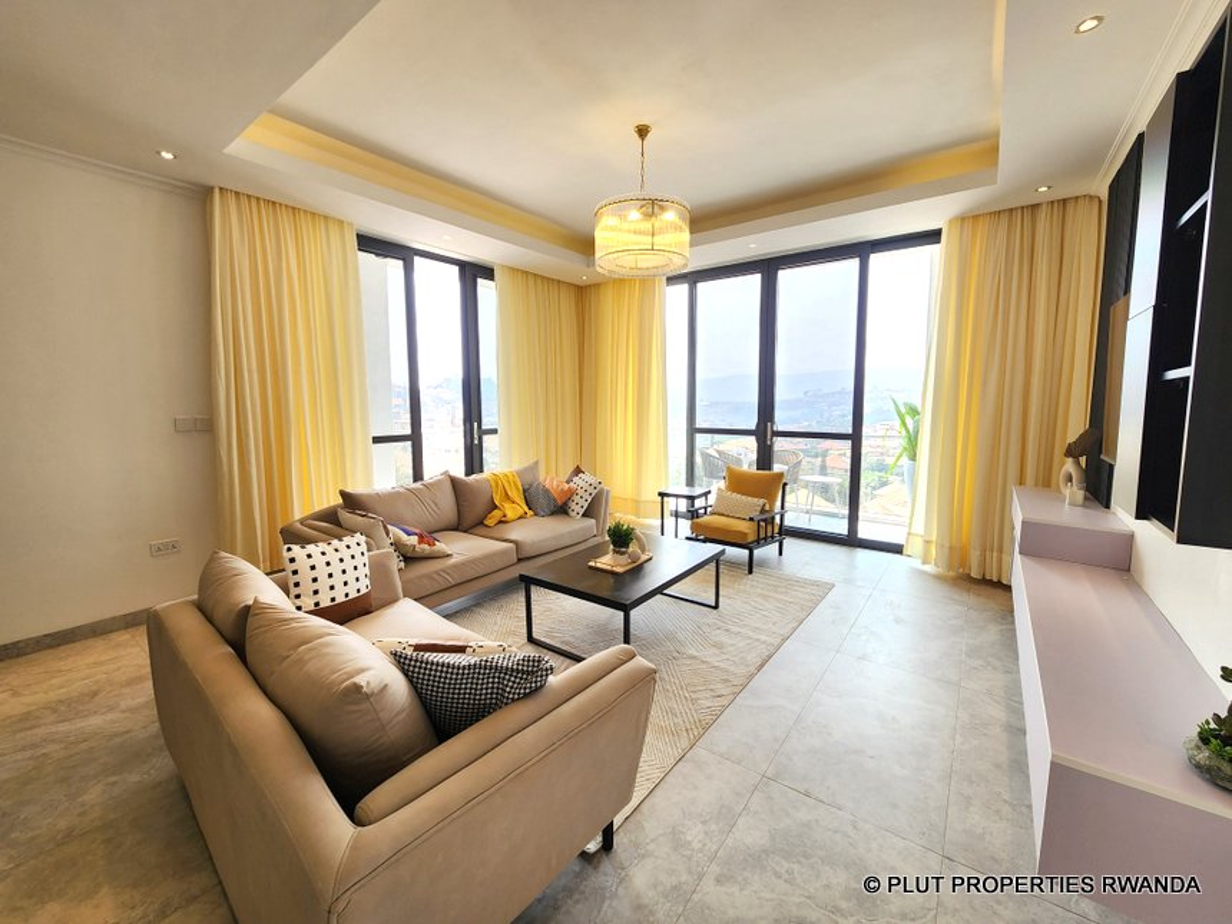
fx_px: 463
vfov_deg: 89.9
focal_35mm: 13
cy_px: 462
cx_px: 616
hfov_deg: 106.2
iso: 50
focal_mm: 2.2
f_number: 2.2
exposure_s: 1/100
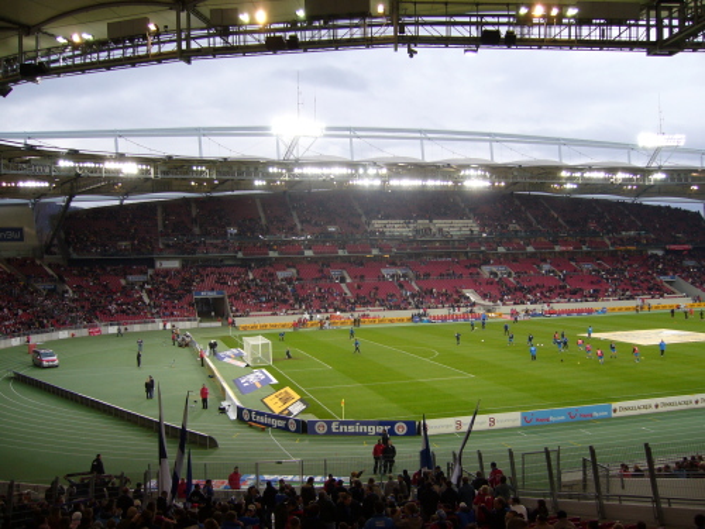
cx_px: 352
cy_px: 264
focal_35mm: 35
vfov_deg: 40.7
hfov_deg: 52.6
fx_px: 713
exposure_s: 1/80
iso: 80
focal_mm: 5.8
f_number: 2.8
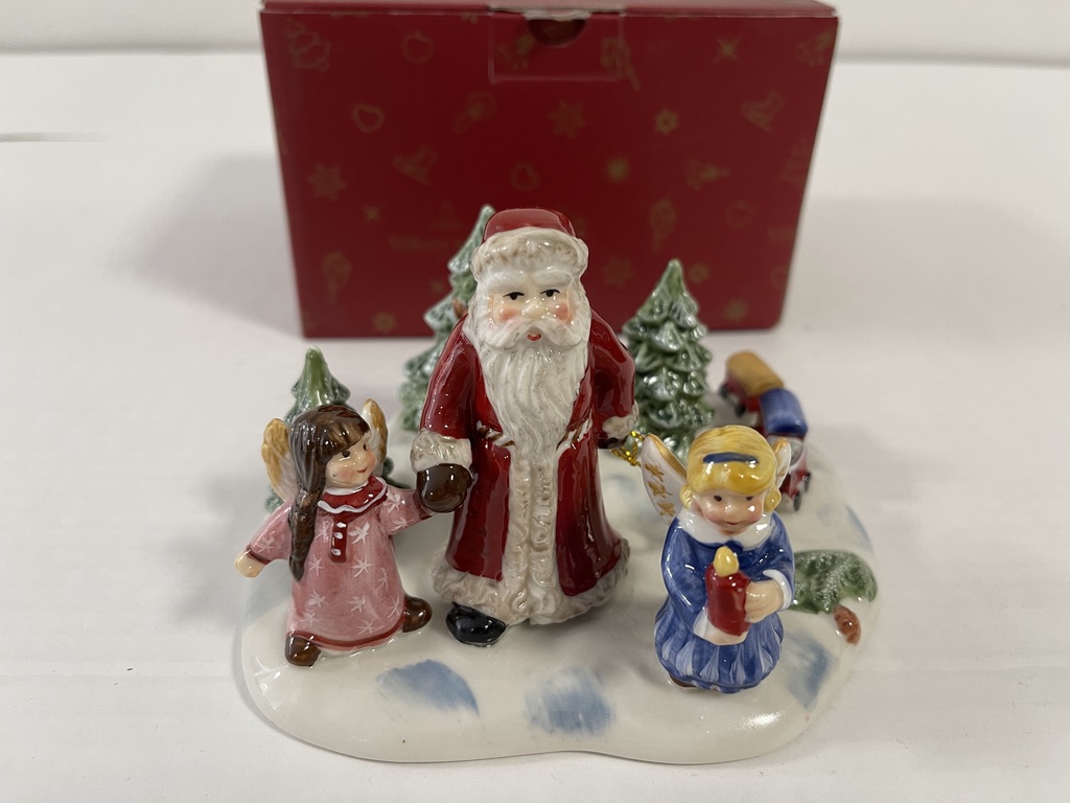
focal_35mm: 25
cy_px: 402
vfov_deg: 54.9
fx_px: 773
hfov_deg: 69.4
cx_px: 535
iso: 100
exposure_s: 1/50
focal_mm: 5.1
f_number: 1.6
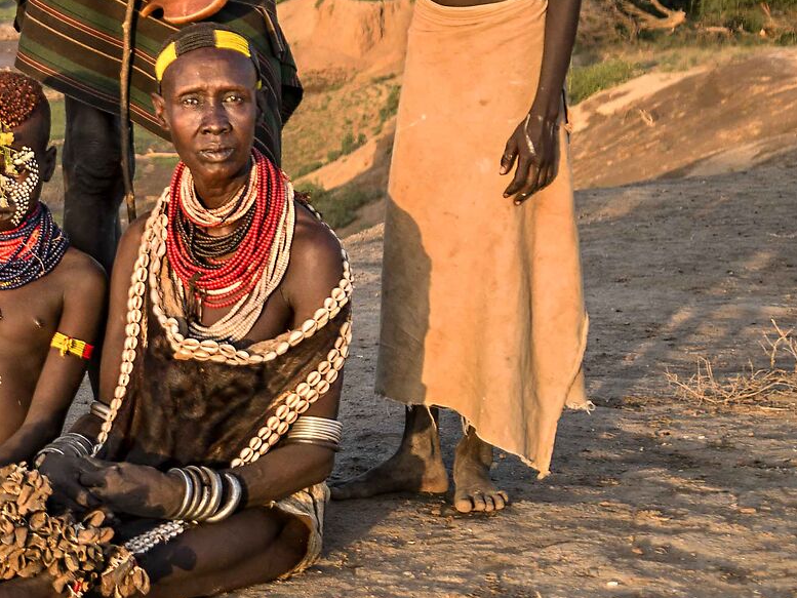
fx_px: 2326
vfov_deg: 14.4
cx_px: -329
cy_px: -21
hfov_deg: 17.8
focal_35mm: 101
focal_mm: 34
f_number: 4
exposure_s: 1/250
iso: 200
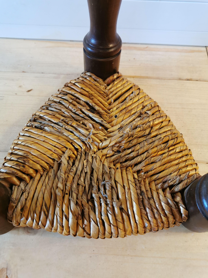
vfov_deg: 65.3
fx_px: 216
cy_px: 139
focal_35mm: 27
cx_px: 104
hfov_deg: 51.4
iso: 125
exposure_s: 1/50
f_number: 1.8
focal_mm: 5.58
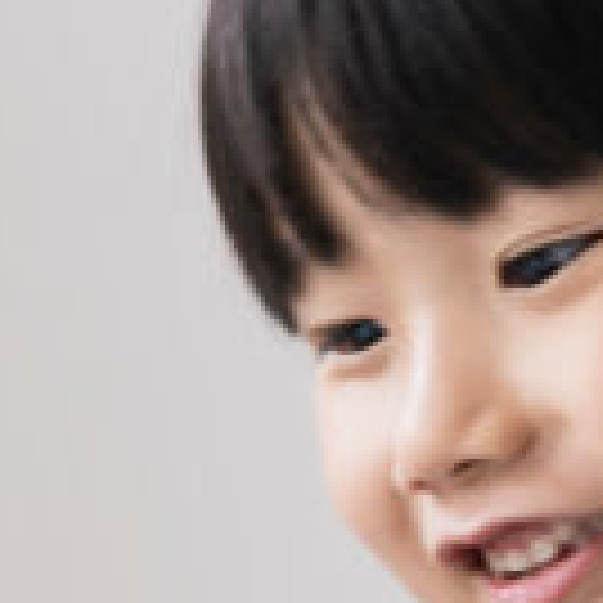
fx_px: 8159
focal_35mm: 414
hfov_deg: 4.2
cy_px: 608
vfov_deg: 4.2
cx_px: 670
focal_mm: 85
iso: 200
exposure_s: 1/25
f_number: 4.5
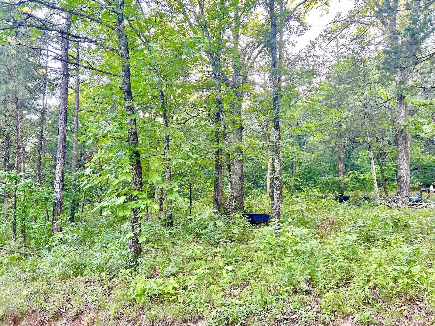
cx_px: 218
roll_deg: -2.7
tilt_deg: +10.1
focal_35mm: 26
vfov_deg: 53.1
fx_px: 327
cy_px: 163
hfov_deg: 67.3
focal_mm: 5.7
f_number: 1.5
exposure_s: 1/78
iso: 125
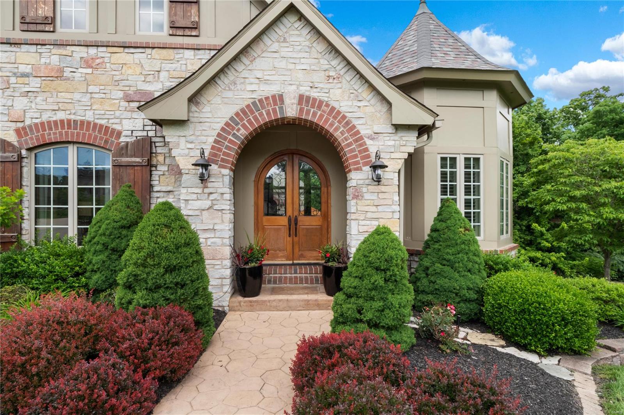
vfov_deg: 67.4
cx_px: 312
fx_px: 312
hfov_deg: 90.0
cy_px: 208
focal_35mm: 18
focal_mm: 9
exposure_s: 1/320
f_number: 10
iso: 400
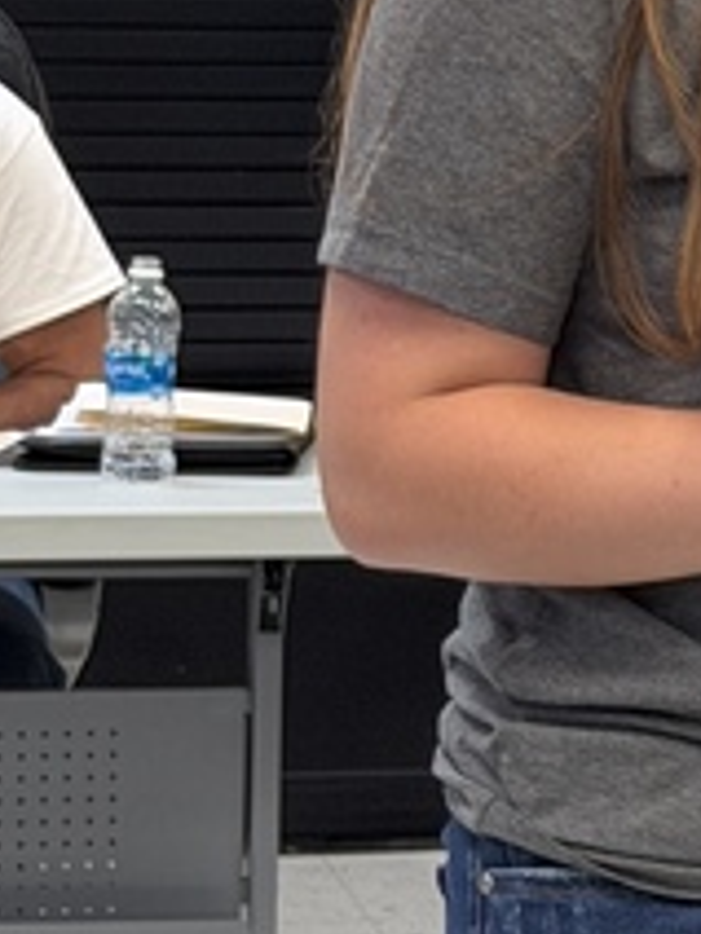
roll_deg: -1.7
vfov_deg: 8.5
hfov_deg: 6.3
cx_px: 1323
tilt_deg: -5.6
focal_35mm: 232
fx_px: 6264
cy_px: 264
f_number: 1.78
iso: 64
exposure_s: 1/60
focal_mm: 6.76
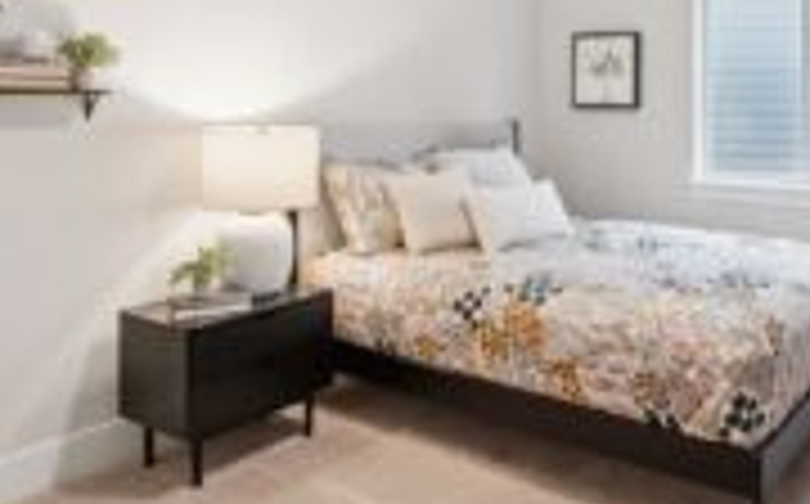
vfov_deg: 35.8
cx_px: 598
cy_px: 92
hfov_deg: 54.4
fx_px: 750
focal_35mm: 34
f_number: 9
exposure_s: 1/6
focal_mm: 10
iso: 250
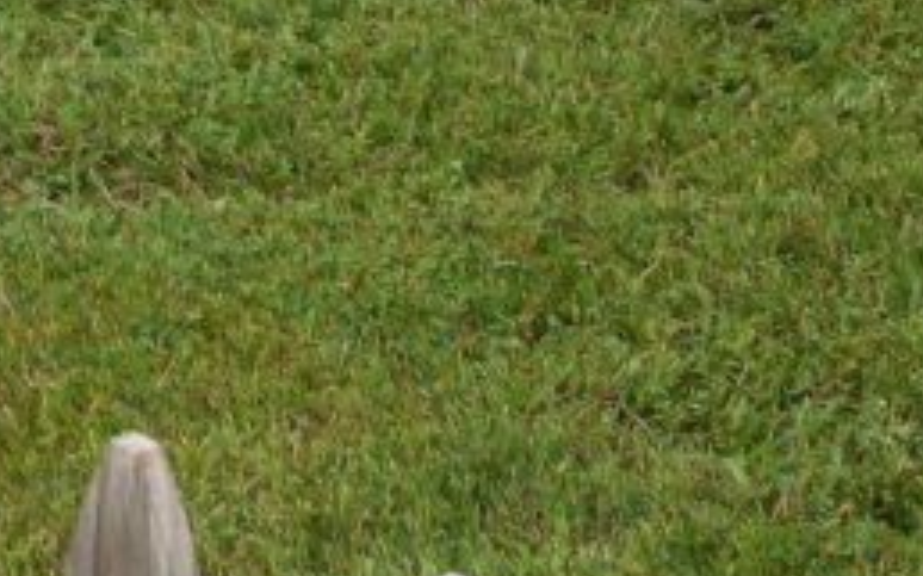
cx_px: -794
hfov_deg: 8.3
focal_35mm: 243
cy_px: -1633
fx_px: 6110
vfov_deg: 4.9
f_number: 5
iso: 100
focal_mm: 20
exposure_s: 1/500
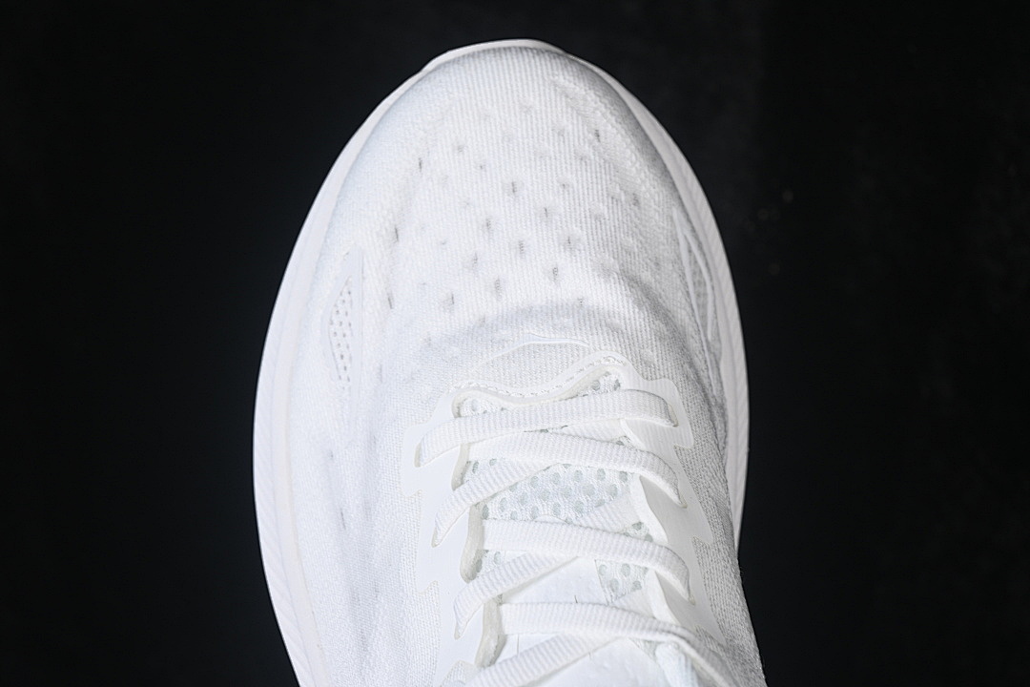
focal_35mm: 75
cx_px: 515
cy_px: 344
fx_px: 2146
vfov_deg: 18.2
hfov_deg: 27.0
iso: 160
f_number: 7.1
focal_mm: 50
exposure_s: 1/100
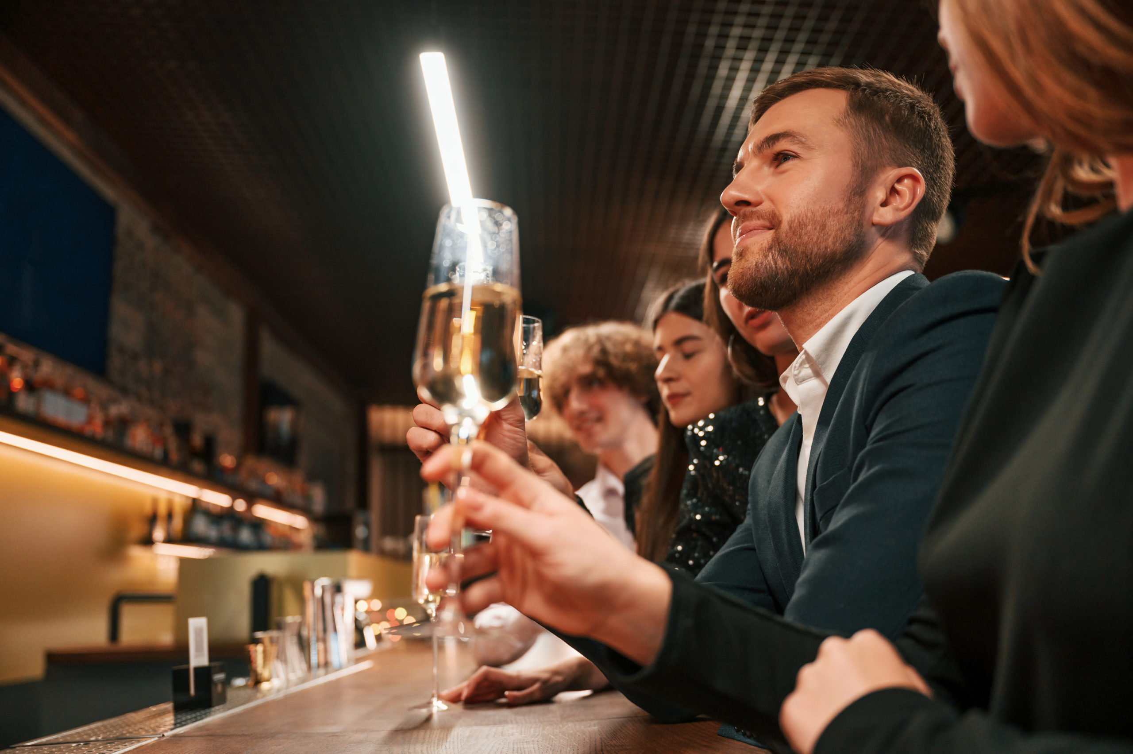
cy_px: 377
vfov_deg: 38.3
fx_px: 1085
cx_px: 566
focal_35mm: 34
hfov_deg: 55.1
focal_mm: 34.5
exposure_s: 1/400
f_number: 2.8
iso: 1250
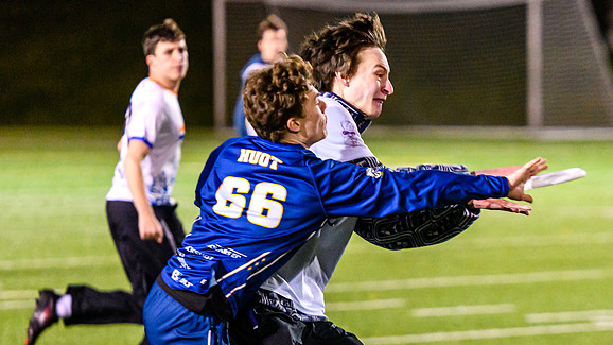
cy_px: 213
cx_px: 329
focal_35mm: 333
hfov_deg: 6.5
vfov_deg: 3.6
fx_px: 5412
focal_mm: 165
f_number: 3.2
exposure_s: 1/800
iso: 3200
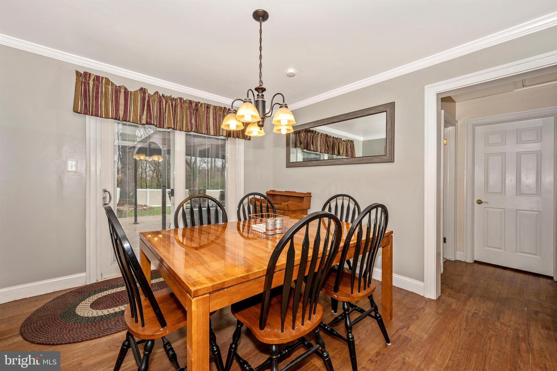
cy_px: 186
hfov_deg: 104.3
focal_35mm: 14
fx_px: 217
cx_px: 278
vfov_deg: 81.2
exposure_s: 1/60
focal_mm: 14
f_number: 8
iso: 250
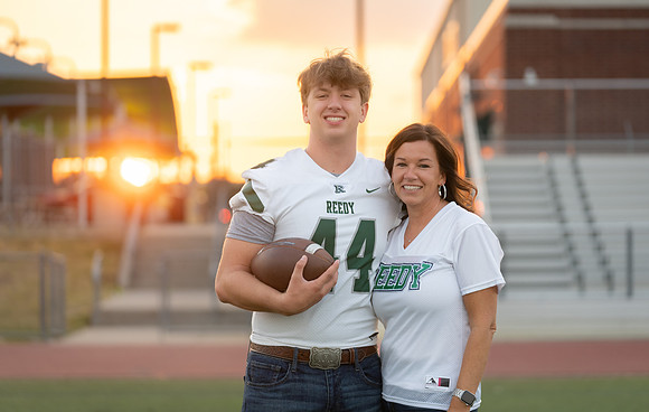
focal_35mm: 130
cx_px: 348
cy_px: 180
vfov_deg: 10.2
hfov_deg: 16.1
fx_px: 2301
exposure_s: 1/320
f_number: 2.8
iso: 250
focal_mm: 119
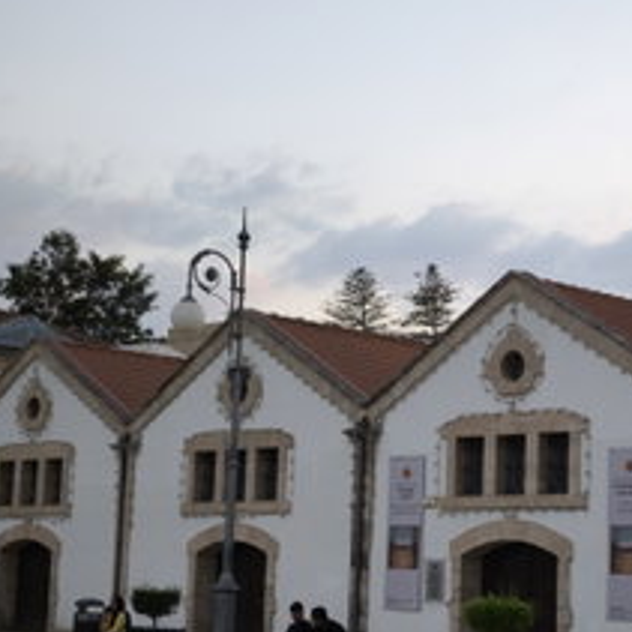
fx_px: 1591
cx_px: 533
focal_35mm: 77
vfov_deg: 22.5
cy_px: 368
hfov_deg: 22.1
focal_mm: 6.57
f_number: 1.6
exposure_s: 1/100
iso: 50
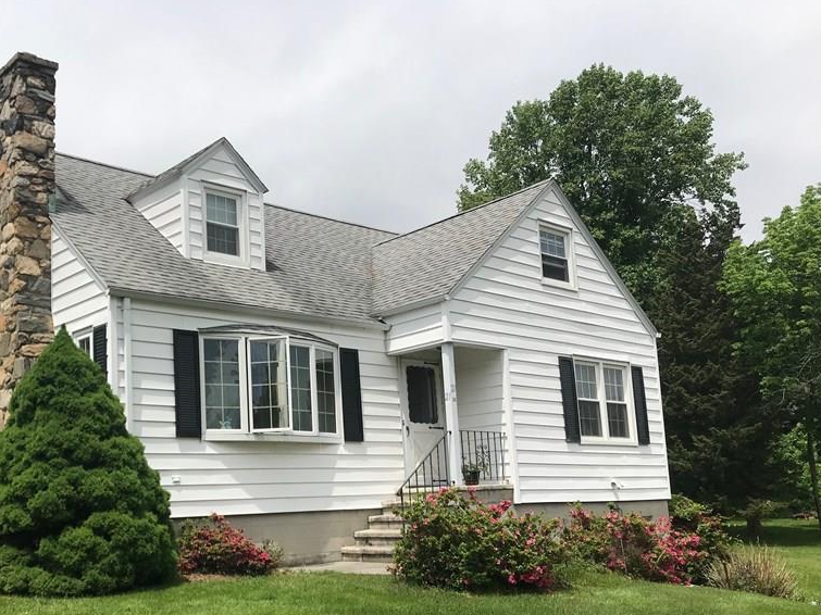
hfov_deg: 48.2
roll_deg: +0.1
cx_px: 276
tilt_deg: +7.4
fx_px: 901
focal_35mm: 38
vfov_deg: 37.4
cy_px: 397
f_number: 1.8
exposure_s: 1/4566
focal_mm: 3.99
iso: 20
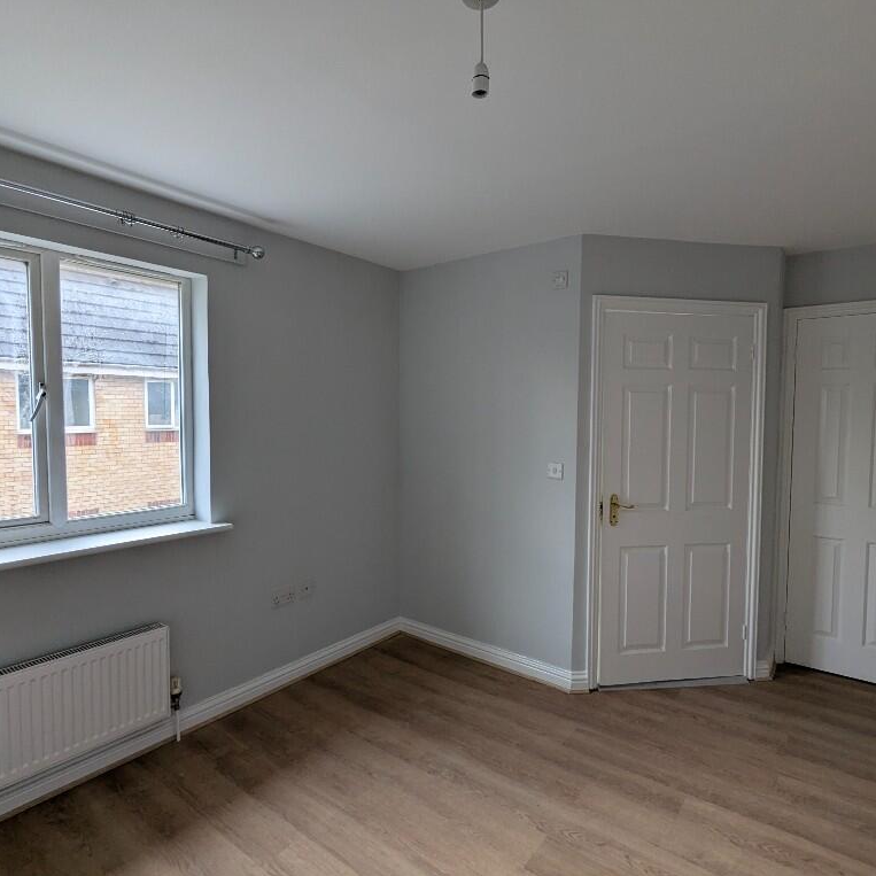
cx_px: 418
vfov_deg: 77.7
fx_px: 544
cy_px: 439
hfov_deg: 77.6
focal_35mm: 19
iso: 48
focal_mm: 2.35
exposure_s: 1/67.3
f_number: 2.2
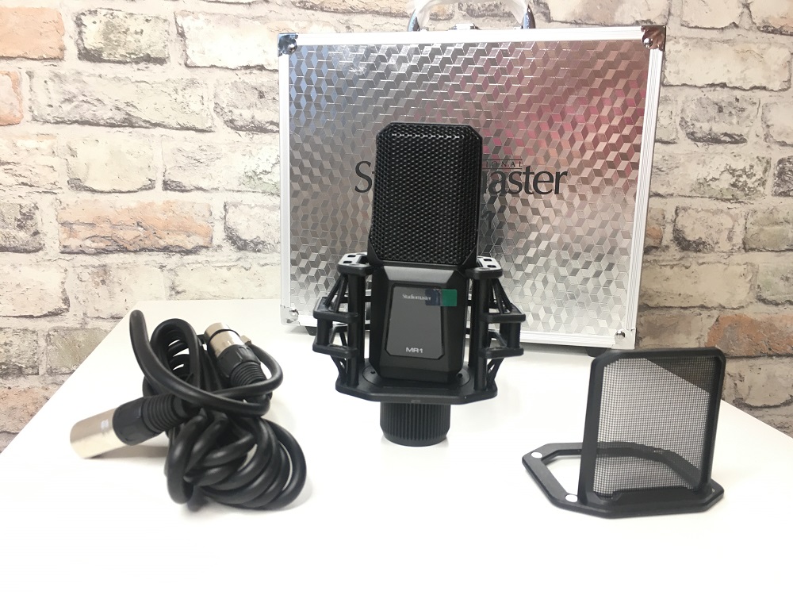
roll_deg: -1.1
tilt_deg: -11.8
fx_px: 664
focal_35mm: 29
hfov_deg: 61.7
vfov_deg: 48.2
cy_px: 298
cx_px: 396
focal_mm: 4.15
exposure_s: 1/33
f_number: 2.2
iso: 80
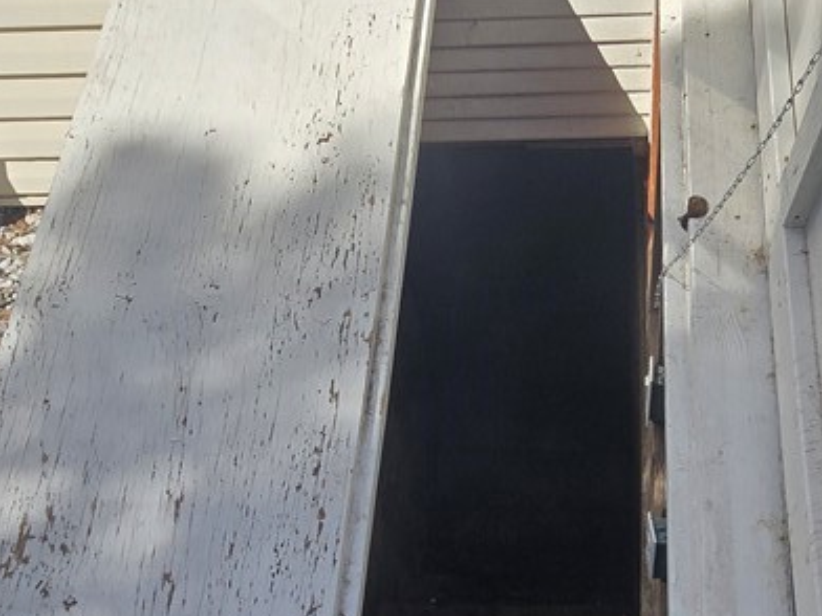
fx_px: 807
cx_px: 556
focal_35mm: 34
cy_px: 578
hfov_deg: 52.8
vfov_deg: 38.3
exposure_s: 1/2339
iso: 50
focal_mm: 2.2
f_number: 2.2
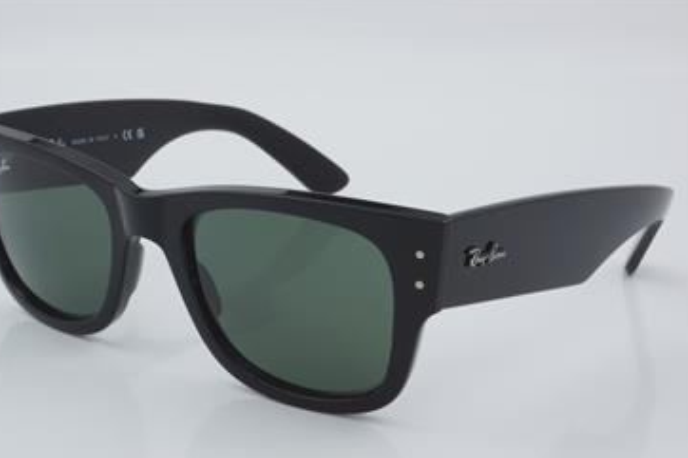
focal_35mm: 75
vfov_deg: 18.3
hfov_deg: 27.2
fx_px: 1424
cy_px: 245
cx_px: 321
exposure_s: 1/4
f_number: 32
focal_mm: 45
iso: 100
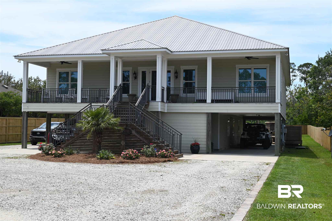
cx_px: 166
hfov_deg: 39.6
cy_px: 110
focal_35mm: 50
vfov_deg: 27.0
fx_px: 461
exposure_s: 1/320
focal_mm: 50
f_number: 6.3
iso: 100
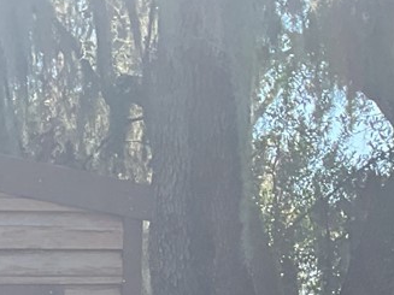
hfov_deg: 12.1
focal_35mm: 142
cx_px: -430
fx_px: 1616
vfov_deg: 9.4
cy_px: 692
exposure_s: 1/425
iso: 16
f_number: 1.8
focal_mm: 3
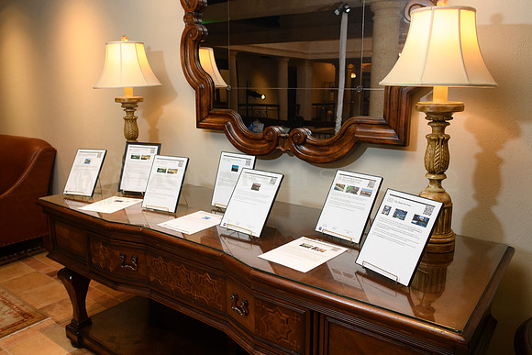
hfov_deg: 65.5
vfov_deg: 46.4
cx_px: 266
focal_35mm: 28
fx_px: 414
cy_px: 178
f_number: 6.3
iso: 3200
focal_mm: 28
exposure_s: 1/80
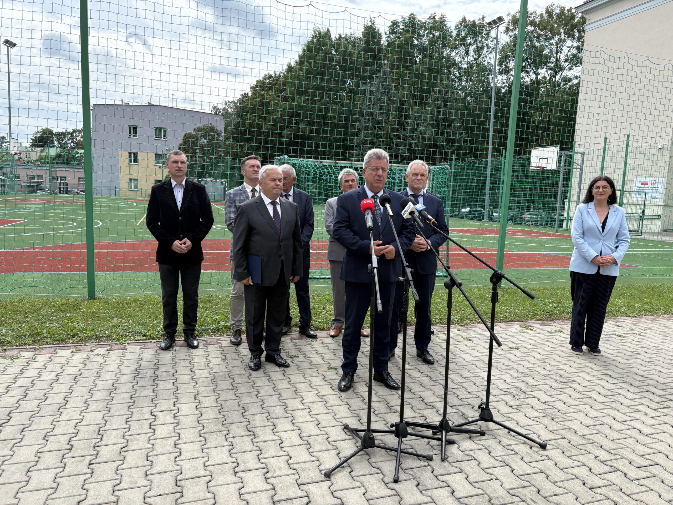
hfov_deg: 67.3
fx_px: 505
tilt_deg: -8.4
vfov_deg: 53.1
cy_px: 252
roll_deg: -1.6
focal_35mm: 26
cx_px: 336
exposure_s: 1/2075
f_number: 1.6
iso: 64
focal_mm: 5.96
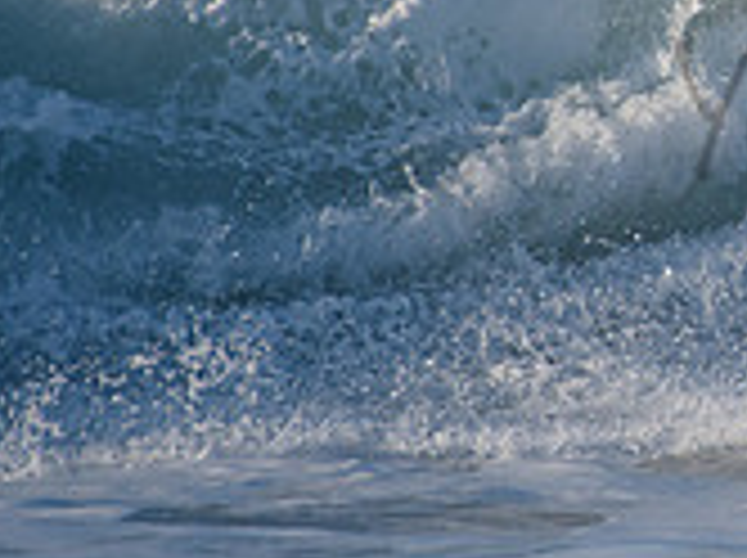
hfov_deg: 1.1
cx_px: 1142
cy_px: 28
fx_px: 39110
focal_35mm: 1815
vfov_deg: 0.8
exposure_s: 1/2000
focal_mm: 500
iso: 360
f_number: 5.6
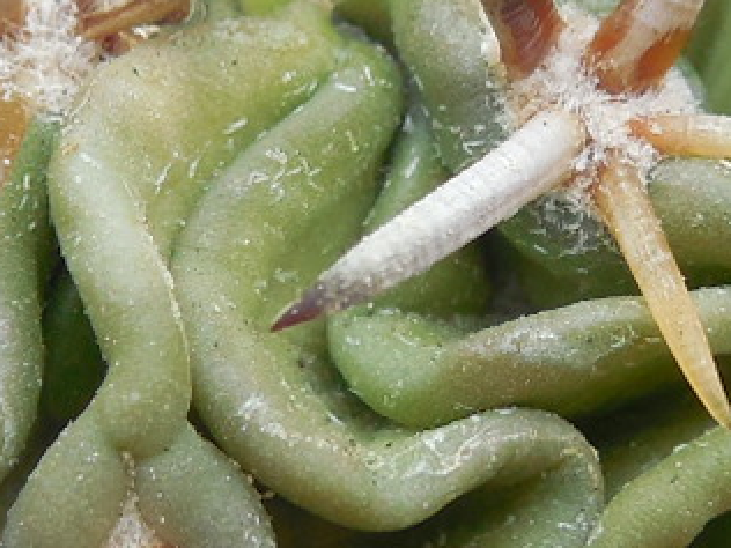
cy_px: 123
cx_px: 264
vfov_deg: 9.4
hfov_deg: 12.6
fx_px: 3315
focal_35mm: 157
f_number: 3.6
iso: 125
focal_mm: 5.6
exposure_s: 1/160
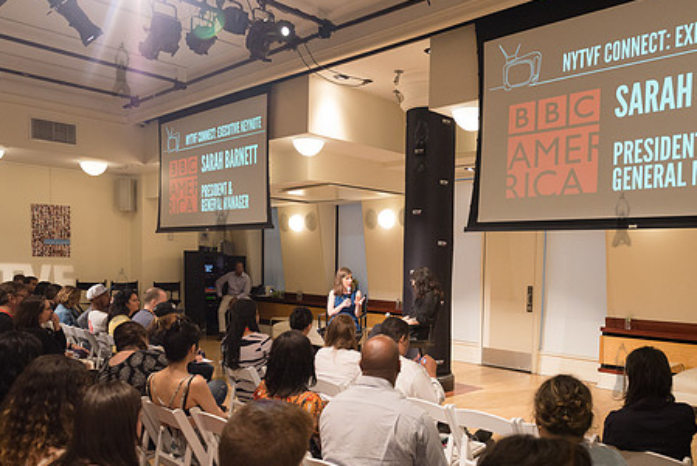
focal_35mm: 31
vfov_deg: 42.0
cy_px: 294
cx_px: 421
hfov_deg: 59.7
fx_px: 601
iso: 2500
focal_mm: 24
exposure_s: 1/200
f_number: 4
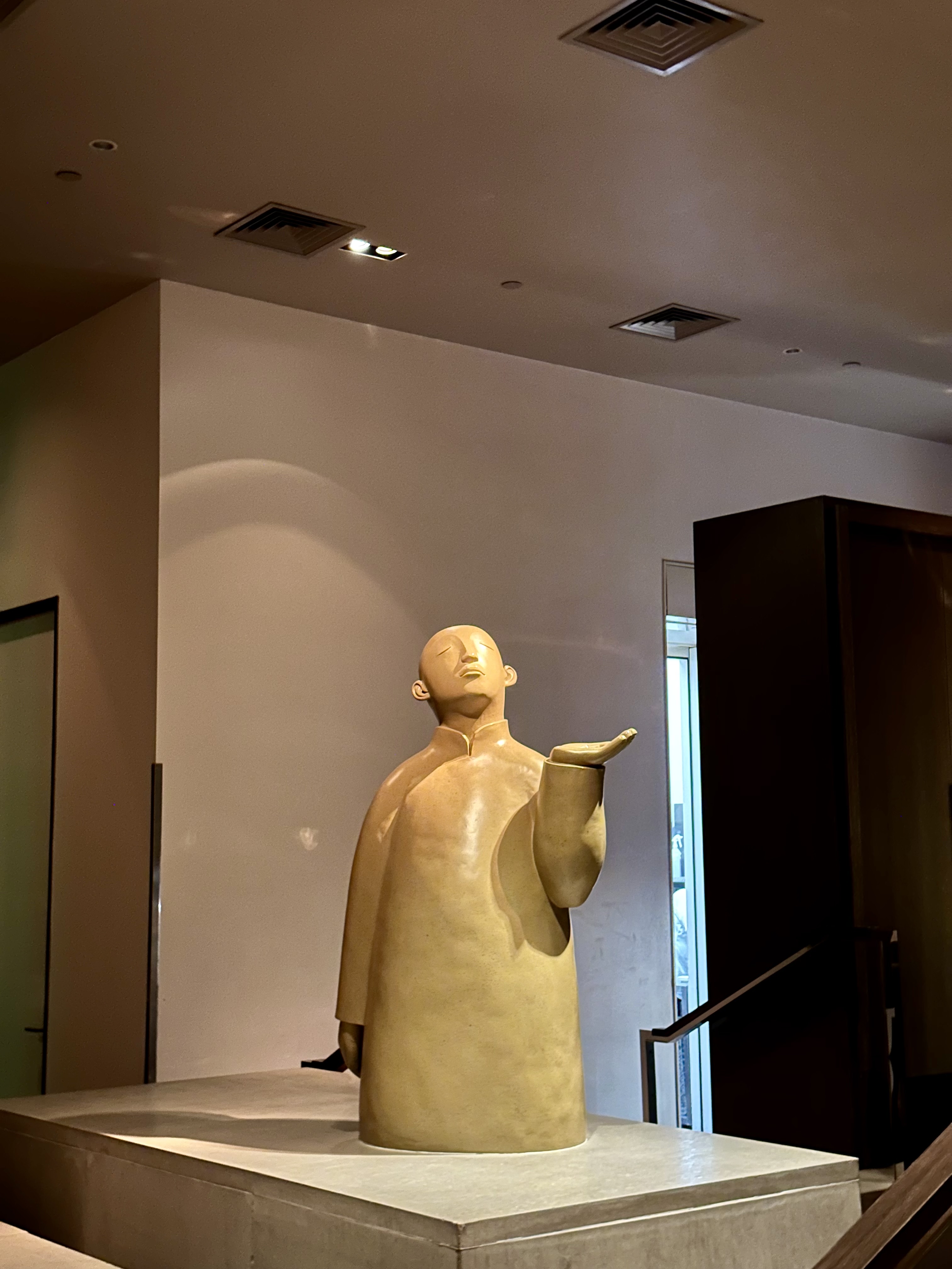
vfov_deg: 39.7
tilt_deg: +7.4
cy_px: 634
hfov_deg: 30.3
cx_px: 476
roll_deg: +0.5
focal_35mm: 48
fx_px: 1760
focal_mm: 6.86
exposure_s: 1/9
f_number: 1.78
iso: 500
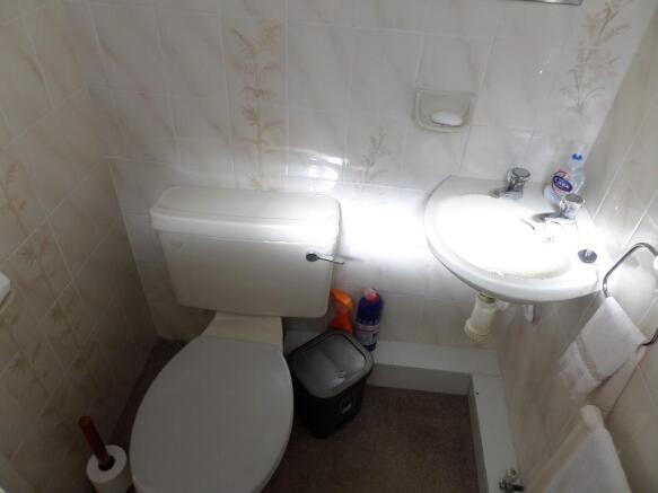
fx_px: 456
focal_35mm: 24
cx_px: 329
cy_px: 246
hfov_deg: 71.6
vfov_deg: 56.8
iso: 80
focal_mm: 4.3
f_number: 3.1
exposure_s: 1/125
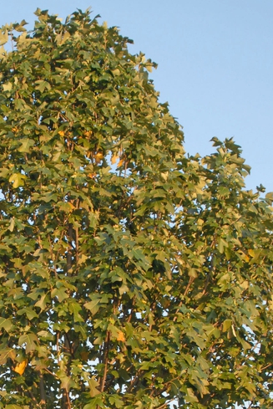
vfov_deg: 22.3
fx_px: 999
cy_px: 396
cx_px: 37
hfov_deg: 15.4
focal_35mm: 88
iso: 400
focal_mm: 28
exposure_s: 1/180
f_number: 7.1
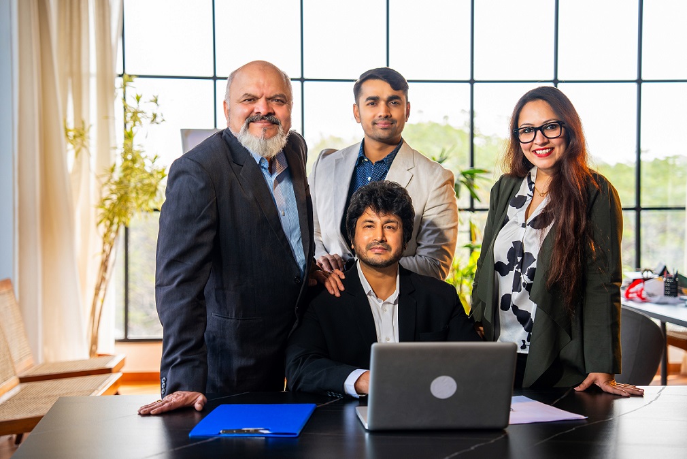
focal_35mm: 63
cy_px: 230
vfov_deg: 21.6
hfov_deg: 31.9
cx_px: 344
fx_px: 1203
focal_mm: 63
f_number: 2.8
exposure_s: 1/320
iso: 200
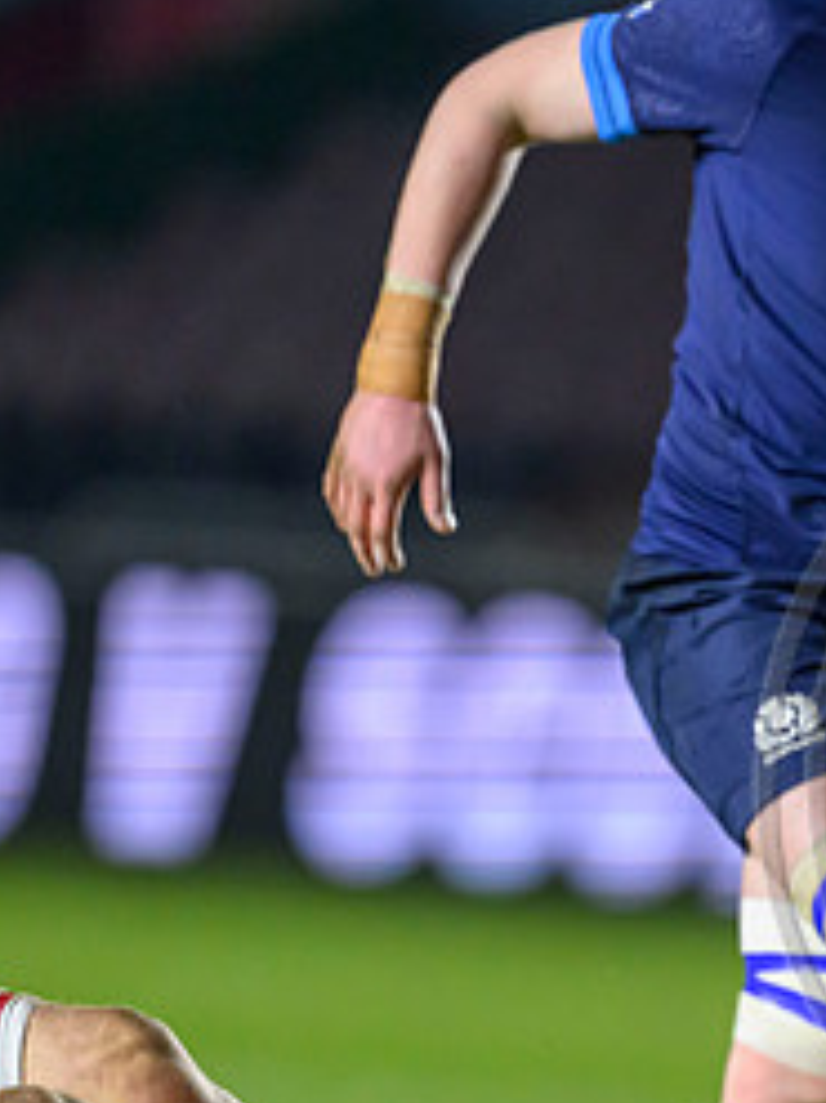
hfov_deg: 1.6
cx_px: 1214
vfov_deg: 2.2
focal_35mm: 905
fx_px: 28818
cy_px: 784
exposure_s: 1/1000
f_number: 3.5
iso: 8000
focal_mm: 400
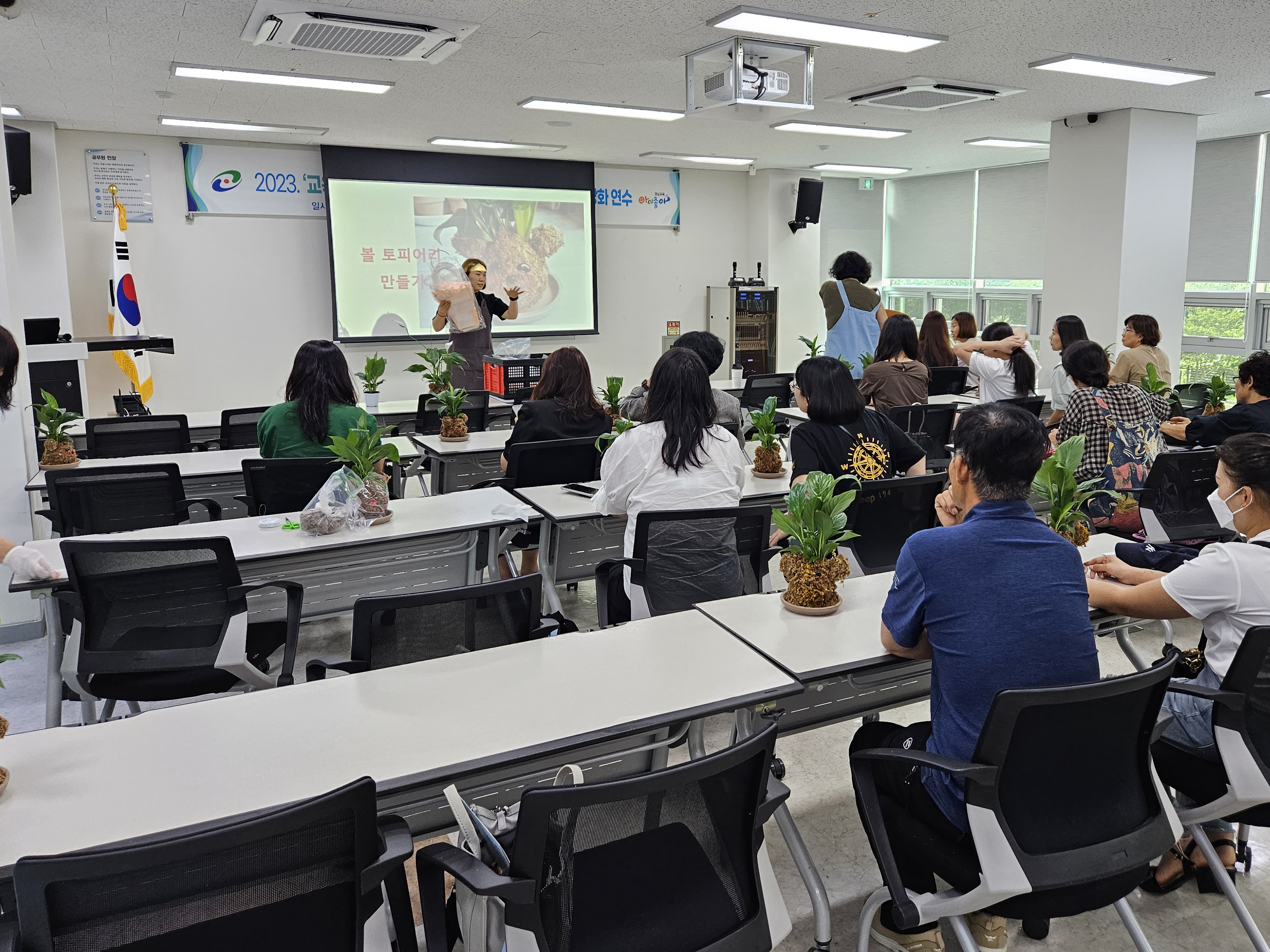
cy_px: 403
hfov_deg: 65.0
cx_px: 720
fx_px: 991
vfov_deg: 51.2
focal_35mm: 27
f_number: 1.8
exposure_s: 1/120
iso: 160
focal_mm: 5.4
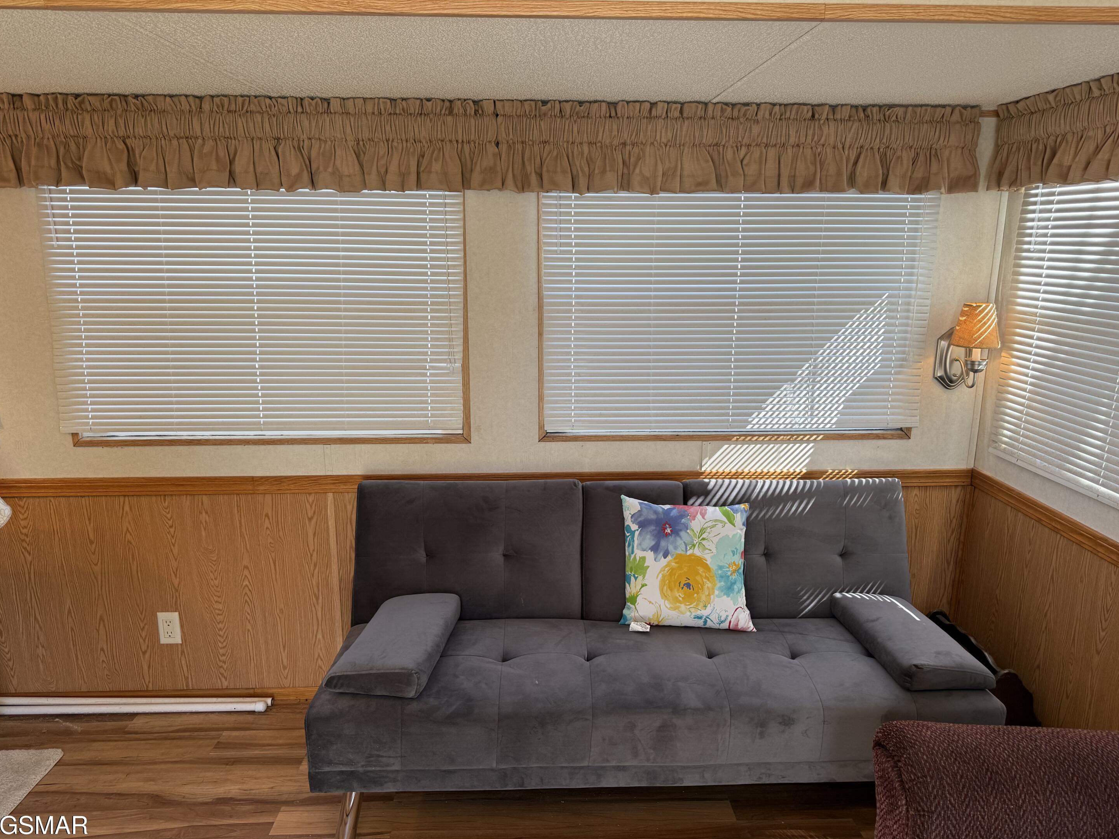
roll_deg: +0.3
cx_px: 580
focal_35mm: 25
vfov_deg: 54.9
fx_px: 808
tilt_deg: -14.6
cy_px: 428
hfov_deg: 69.4
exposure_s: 1/120
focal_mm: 6.76
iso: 64
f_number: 1.78
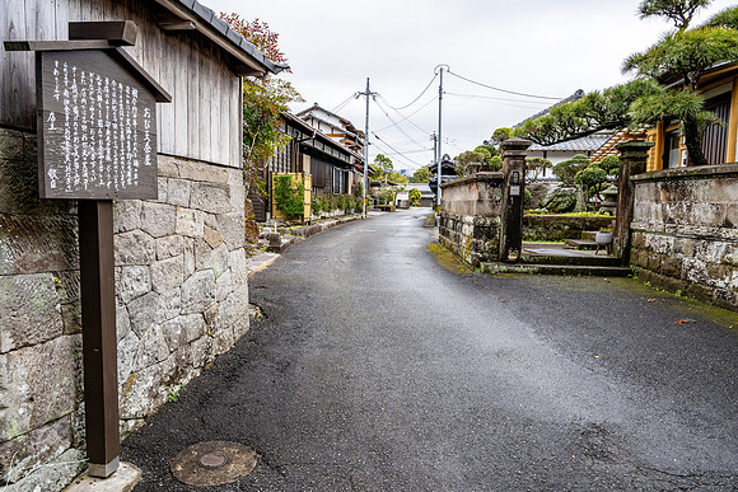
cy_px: 246
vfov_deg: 51.3
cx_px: 369
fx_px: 513
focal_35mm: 25
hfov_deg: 71.5
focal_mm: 25
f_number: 10
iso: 560
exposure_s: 1/100
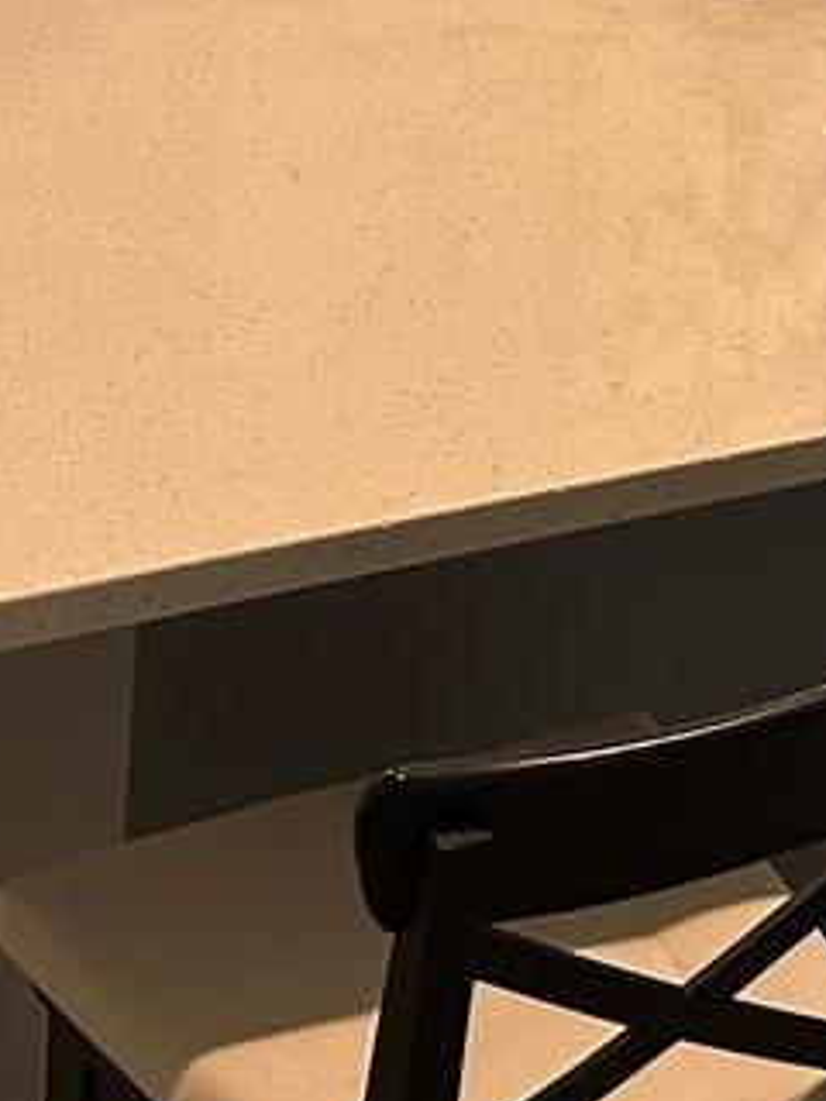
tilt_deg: -11.9
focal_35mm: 120
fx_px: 3818
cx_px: 878
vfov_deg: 15.4
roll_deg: -5.2
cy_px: -444
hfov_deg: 12.2
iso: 200
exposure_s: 1/120
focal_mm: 6.86
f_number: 1.78
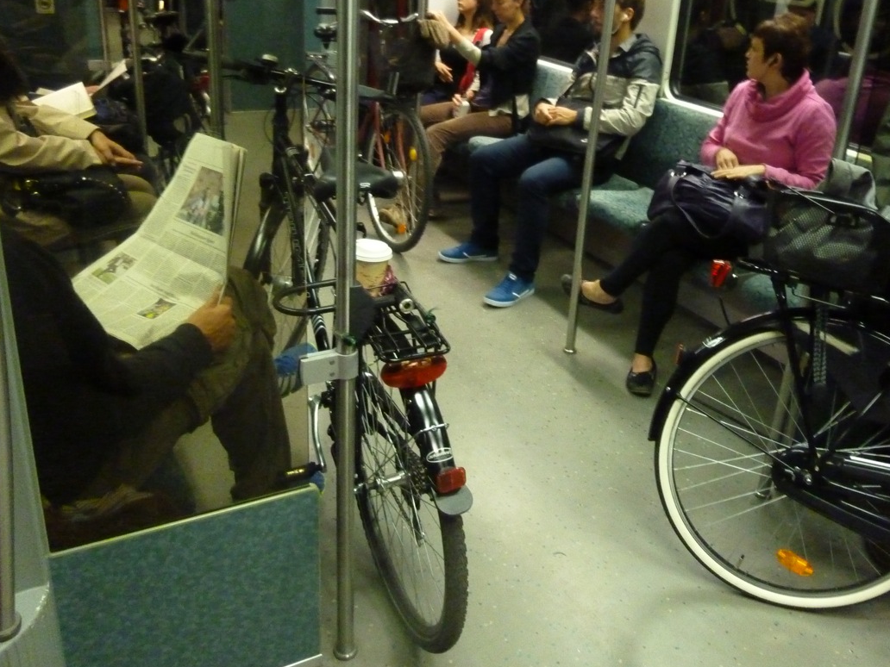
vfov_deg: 45.1
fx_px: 797
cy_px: 259
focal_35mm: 31
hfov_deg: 58.2
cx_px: 504
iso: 800
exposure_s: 1/10
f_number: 3.3
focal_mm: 4.5
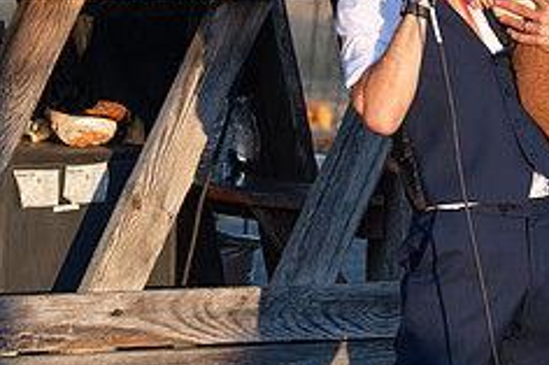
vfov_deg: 3.7
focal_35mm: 369
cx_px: 486
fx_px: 5623
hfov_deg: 5.6
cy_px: 103
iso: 320
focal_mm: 150
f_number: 8
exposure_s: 1/125
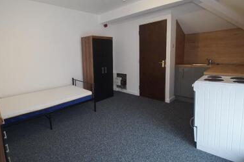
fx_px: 129
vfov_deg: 64.3
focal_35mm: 19
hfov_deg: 86.7
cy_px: 72
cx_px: 110
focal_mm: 10
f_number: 4
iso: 1250
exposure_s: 1/160
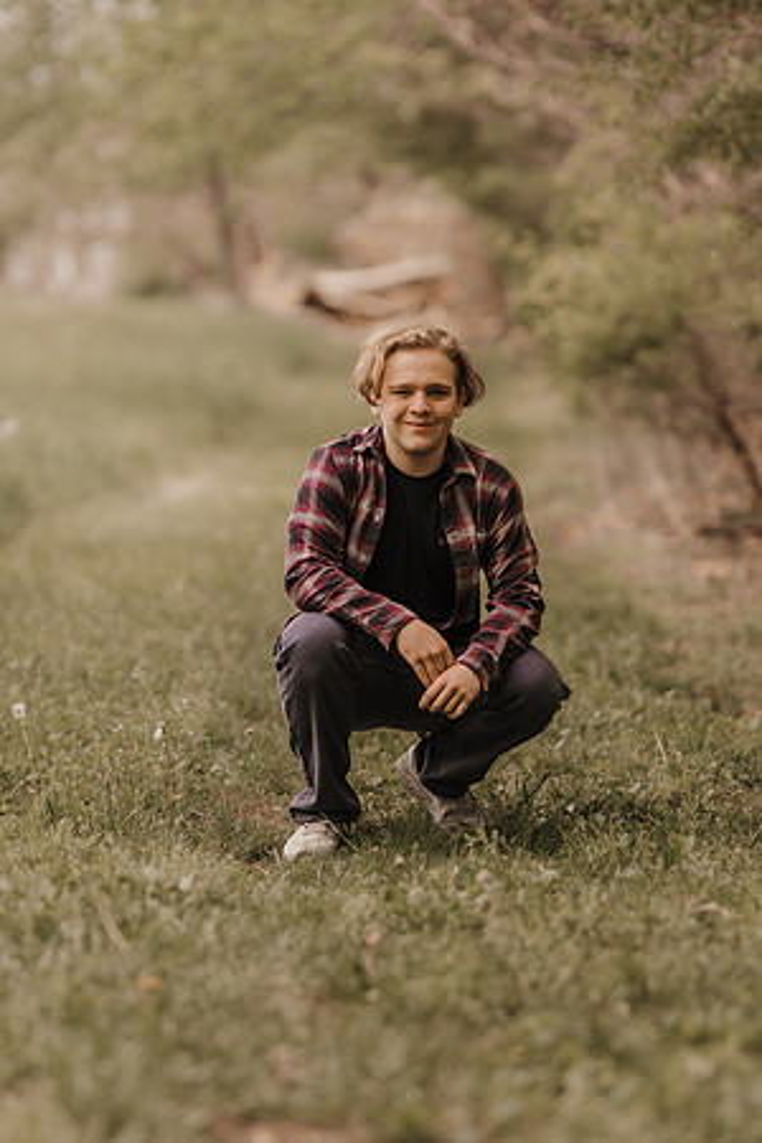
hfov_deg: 10.8
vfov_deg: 16.1
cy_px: 572
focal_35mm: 127
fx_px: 4032
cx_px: 381
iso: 125
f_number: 1.6
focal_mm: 85
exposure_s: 1/1600
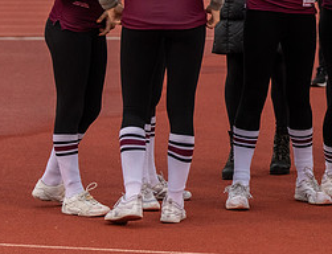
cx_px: 362
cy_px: -57
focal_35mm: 268
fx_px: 2589
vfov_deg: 5.6
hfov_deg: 7.3
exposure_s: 1/500
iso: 1000
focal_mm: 75
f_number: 2.8
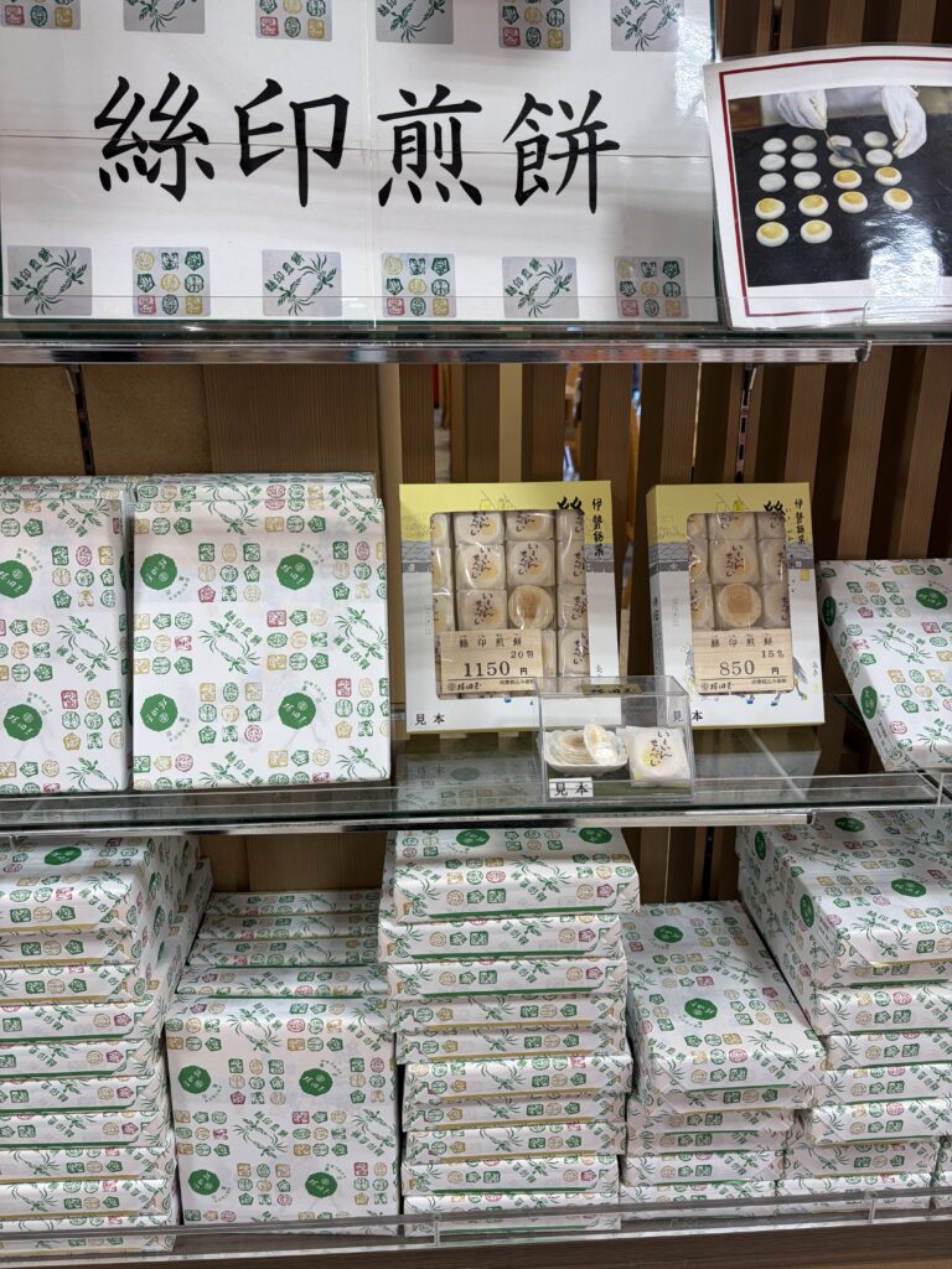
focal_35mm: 26
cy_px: 634
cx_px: 476
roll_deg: +0.0
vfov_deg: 67.3
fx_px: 953
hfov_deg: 53.1
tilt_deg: -18.7
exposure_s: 1/120
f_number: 1.6
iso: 50
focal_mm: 5.96
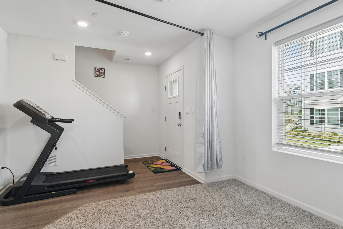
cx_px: 172
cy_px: 114
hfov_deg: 90.0
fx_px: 171
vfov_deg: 67.4
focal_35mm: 18
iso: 200
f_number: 8
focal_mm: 12
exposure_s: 1/10
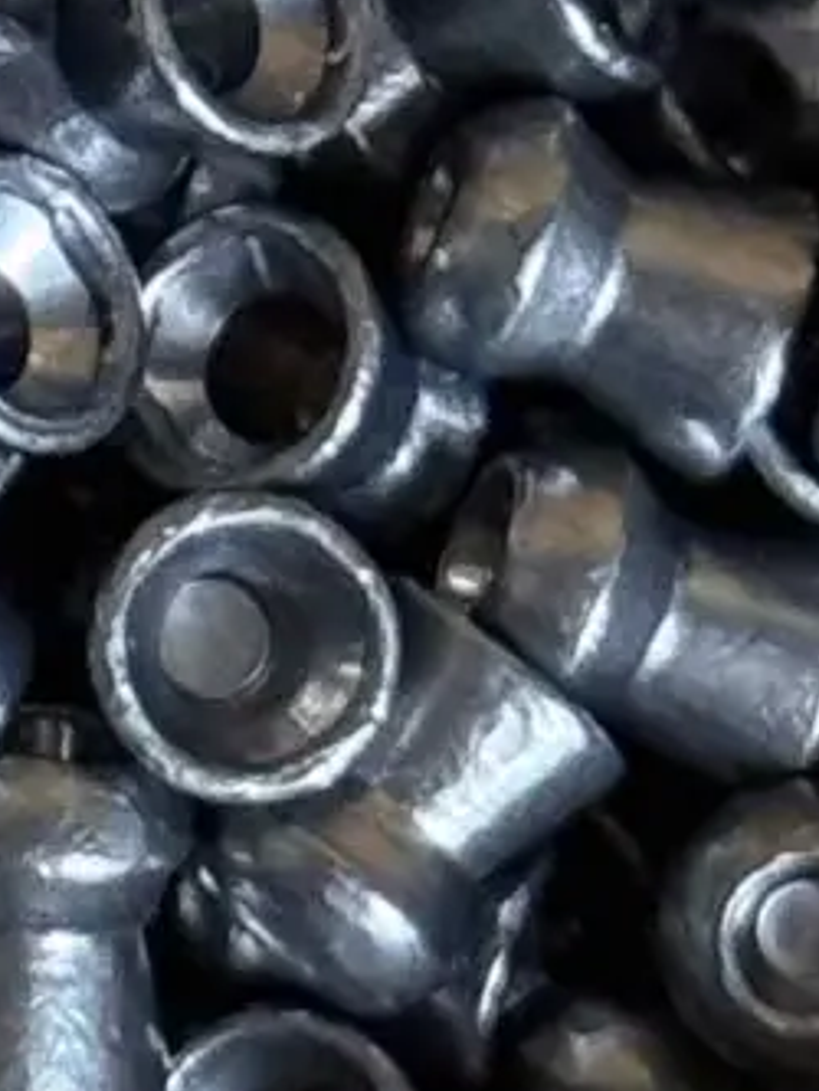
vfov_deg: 5.3
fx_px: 11633
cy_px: -485
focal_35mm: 369
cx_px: -439
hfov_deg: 4.0
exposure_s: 1/33
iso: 400
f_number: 1.78
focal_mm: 6.76
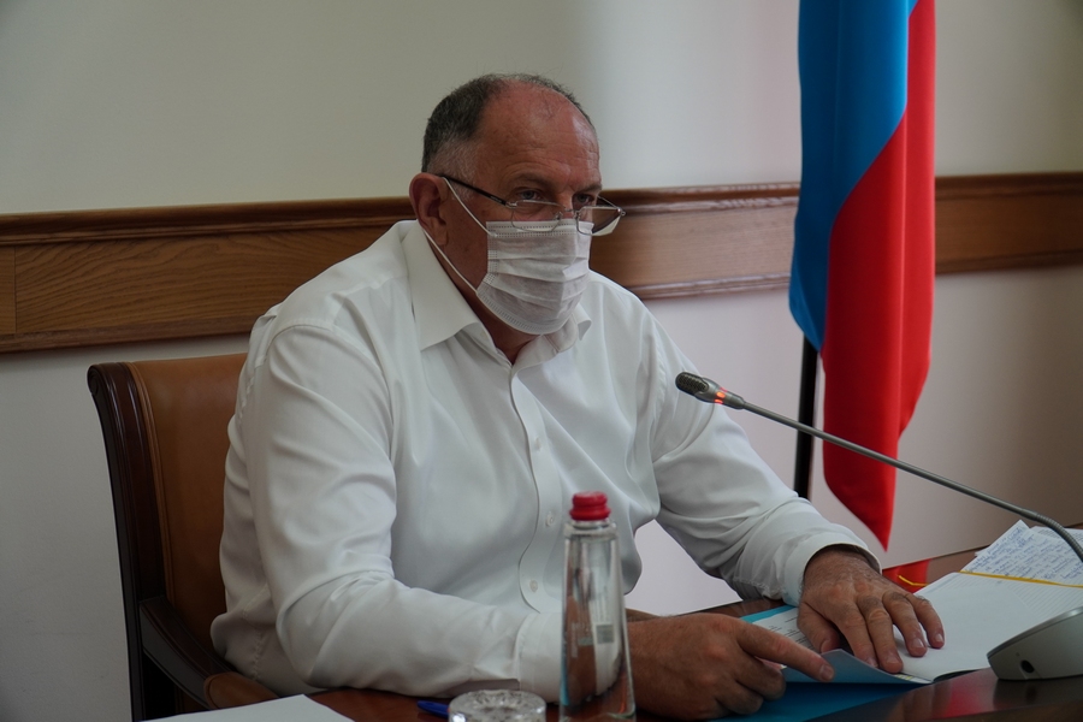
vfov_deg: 22.1
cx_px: 542
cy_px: 361
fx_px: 1850
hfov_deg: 32.6
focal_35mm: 62
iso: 640
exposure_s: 1/160
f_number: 4
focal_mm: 41
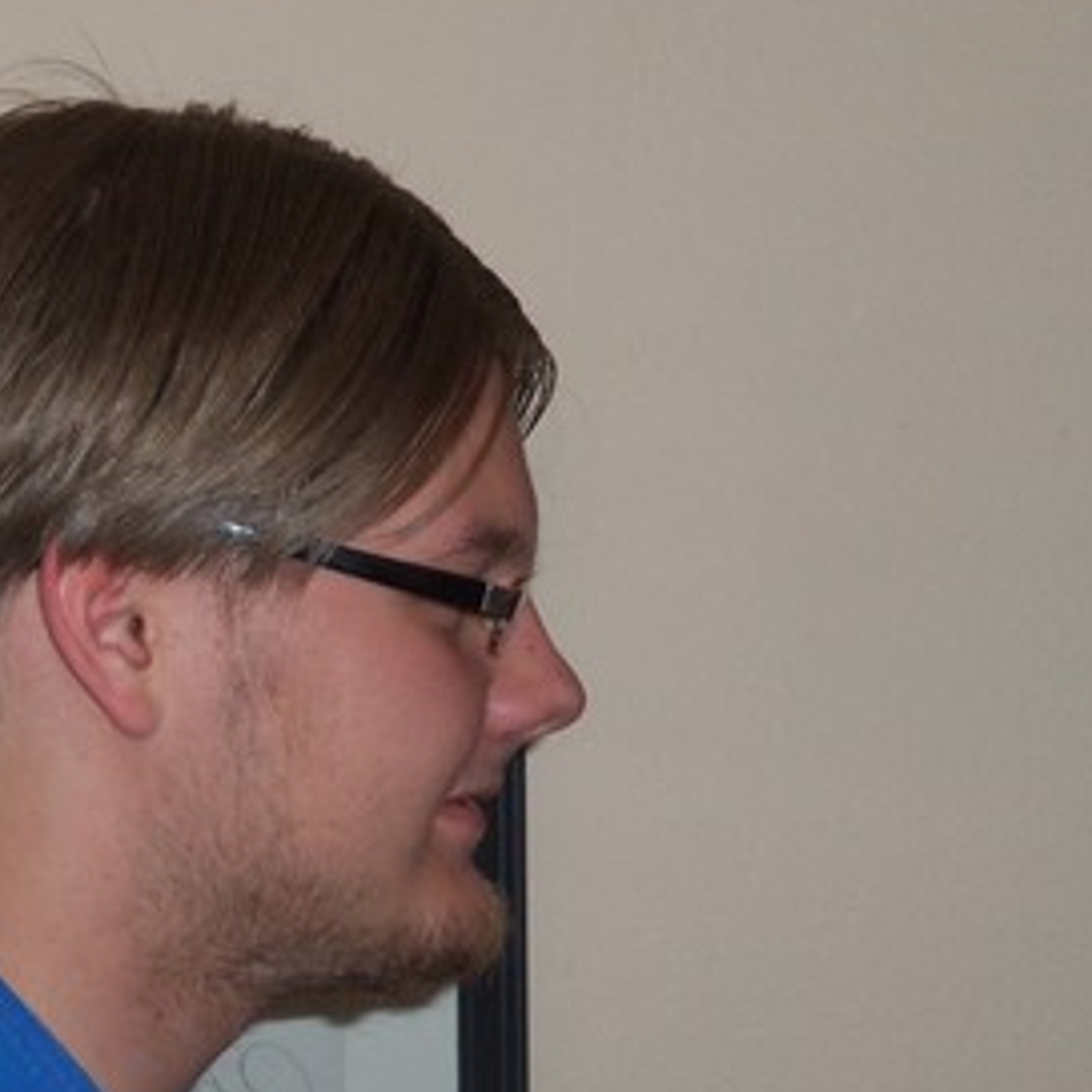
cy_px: 462
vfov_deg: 13.5
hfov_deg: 13.3
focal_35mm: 129
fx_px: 4604
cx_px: -40
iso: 100
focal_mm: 10.9
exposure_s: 1/60
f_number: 4.8
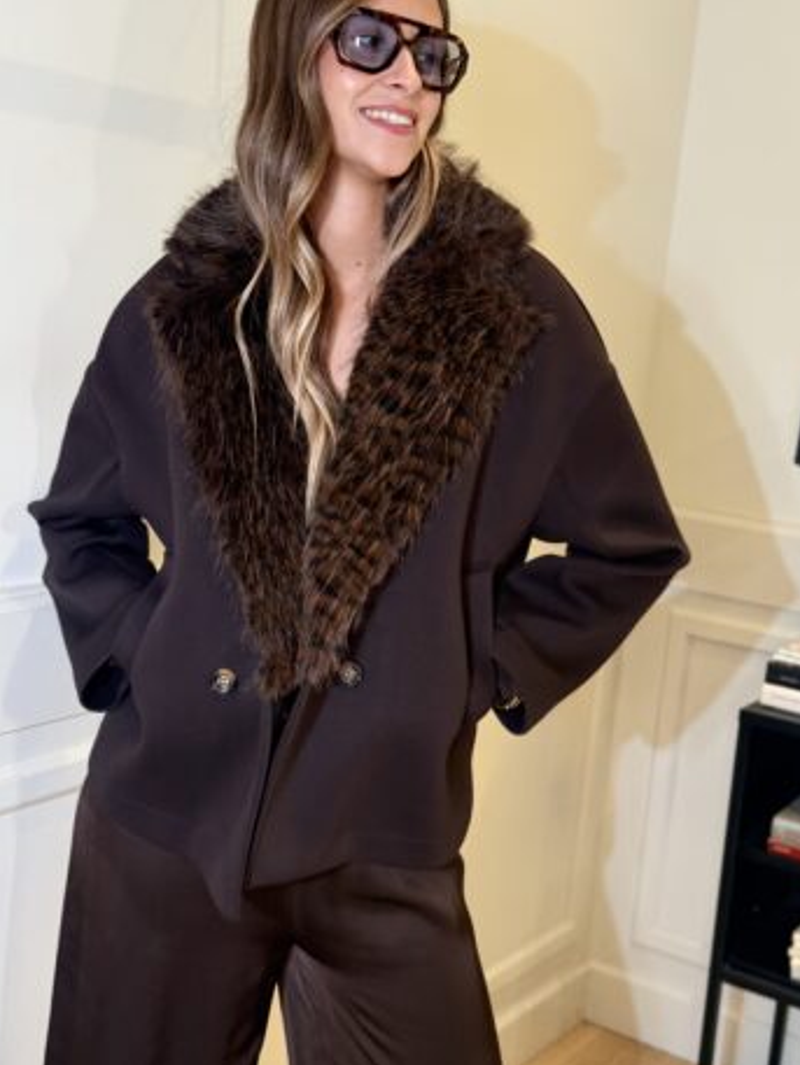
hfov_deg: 29.7
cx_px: 406
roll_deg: -5.5
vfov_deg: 38.9
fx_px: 1509
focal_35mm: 49
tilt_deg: -9.6
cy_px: 542
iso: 125
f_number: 1.78
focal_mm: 6.76
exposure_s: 1/100
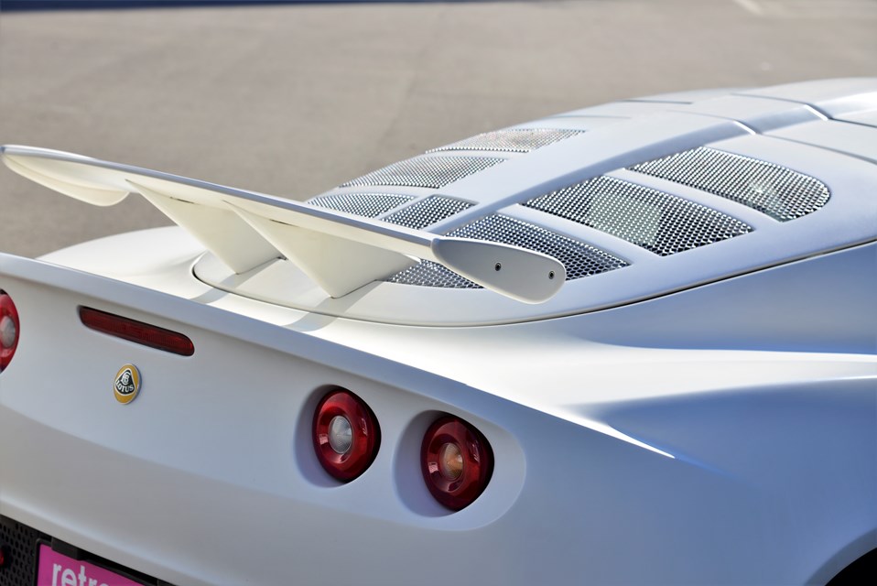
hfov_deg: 19.4
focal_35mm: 105
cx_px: 438
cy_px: 293
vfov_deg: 13.1
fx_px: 2559
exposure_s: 1/160
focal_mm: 105
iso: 100
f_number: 8
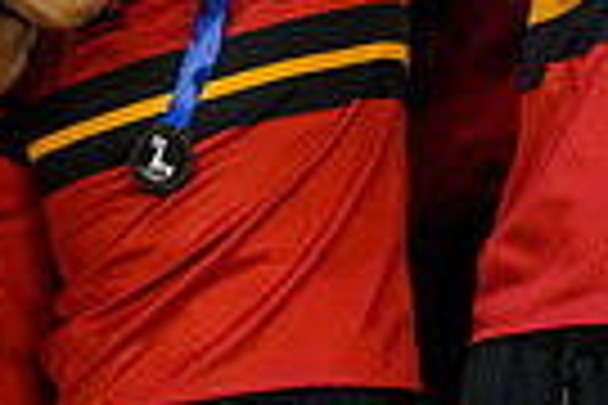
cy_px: -367
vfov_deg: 0.8
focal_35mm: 1715
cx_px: -671
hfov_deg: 1.2
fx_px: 28962
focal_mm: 400
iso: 10000
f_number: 3.2
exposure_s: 1/320
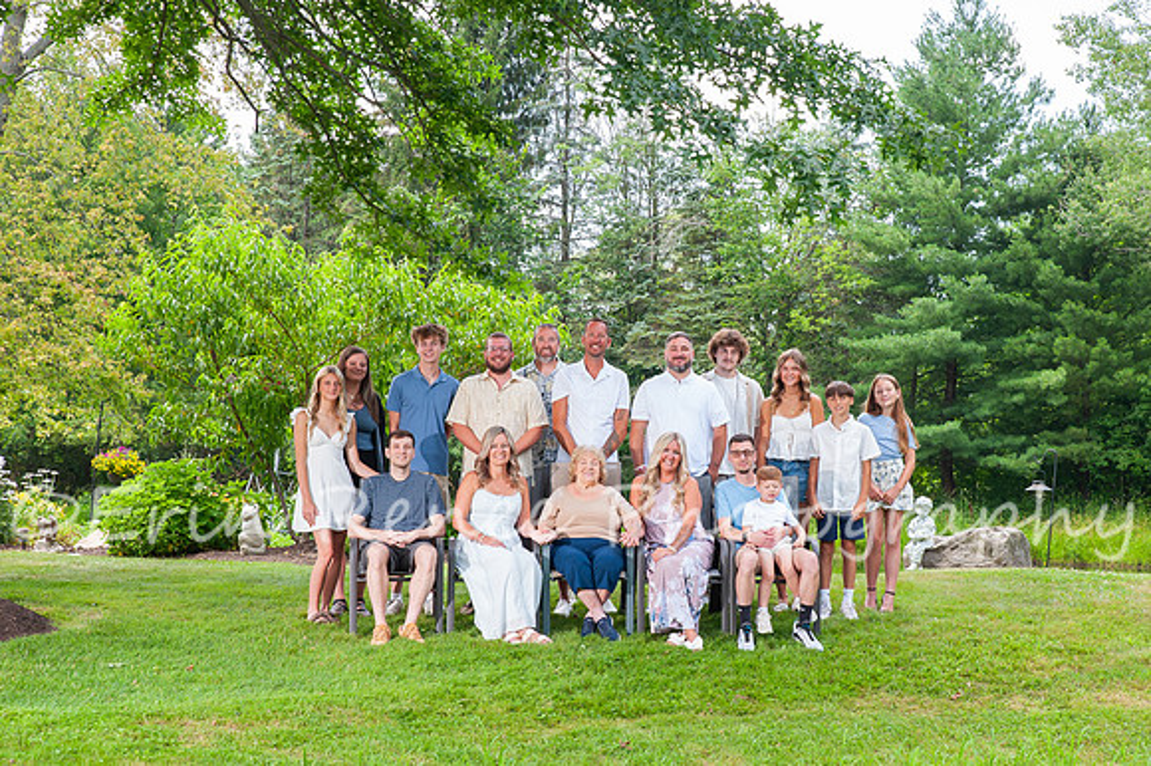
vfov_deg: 18.3
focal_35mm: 74
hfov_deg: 27.2
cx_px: 645
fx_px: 2377
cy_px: 419
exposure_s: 1/100
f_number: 14
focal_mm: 66
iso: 800
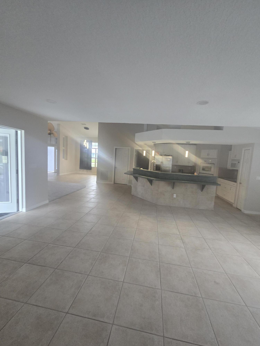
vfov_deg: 106.2
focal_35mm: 13
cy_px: 173
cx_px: 130
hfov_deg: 89.9
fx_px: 130
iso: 320
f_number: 2.2
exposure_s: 1/60
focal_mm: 2.2
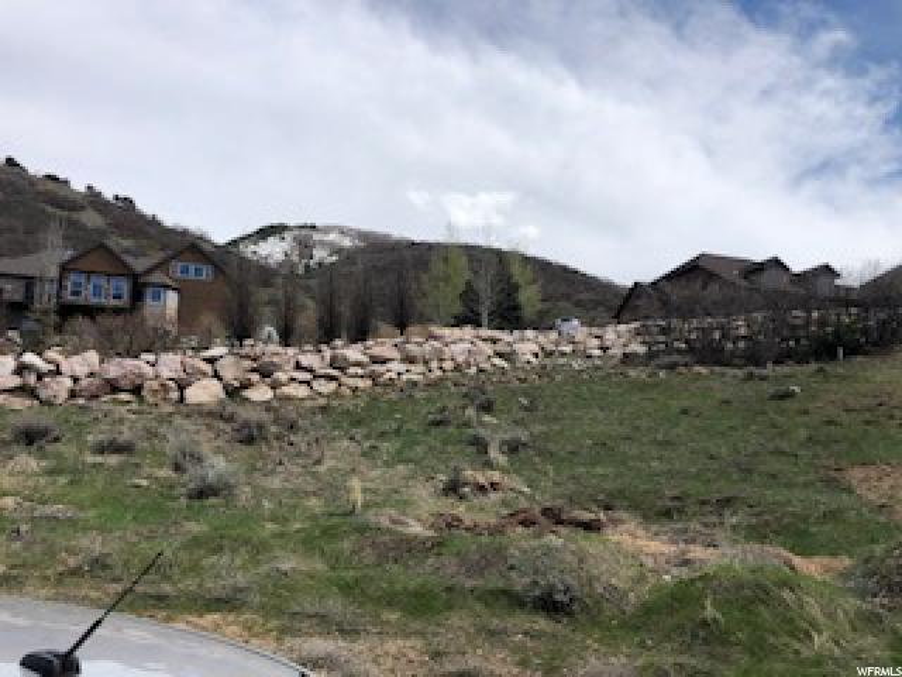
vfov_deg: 49.7
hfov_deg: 63.4
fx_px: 730
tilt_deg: +9.2
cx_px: 451
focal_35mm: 28
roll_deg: +0.4
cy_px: 338
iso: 25
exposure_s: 1/4049
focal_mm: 3.99
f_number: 1.8
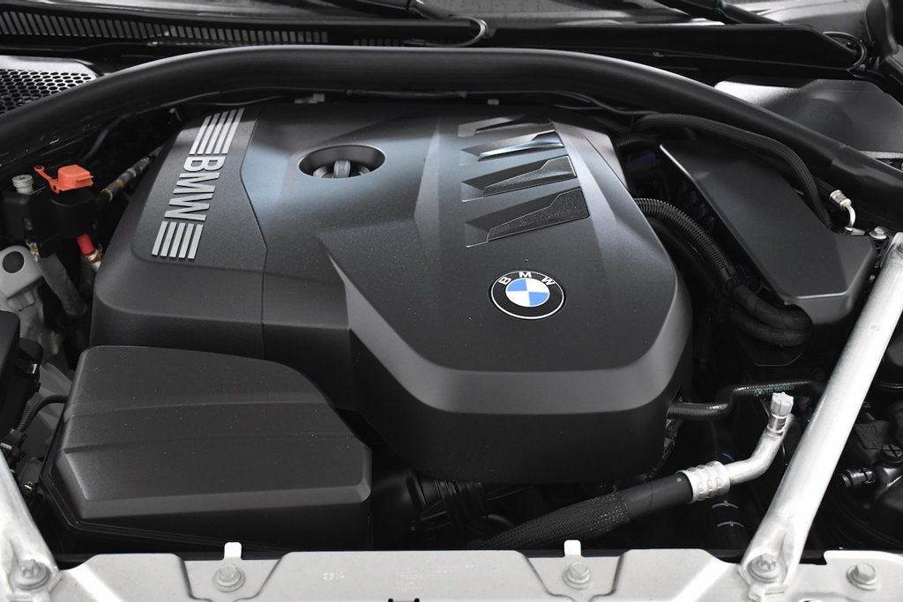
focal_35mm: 40
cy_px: 301
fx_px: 1003
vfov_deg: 33.4
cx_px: 452
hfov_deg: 48.5
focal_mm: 27
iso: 2500
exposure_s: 1/200
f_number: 4.5
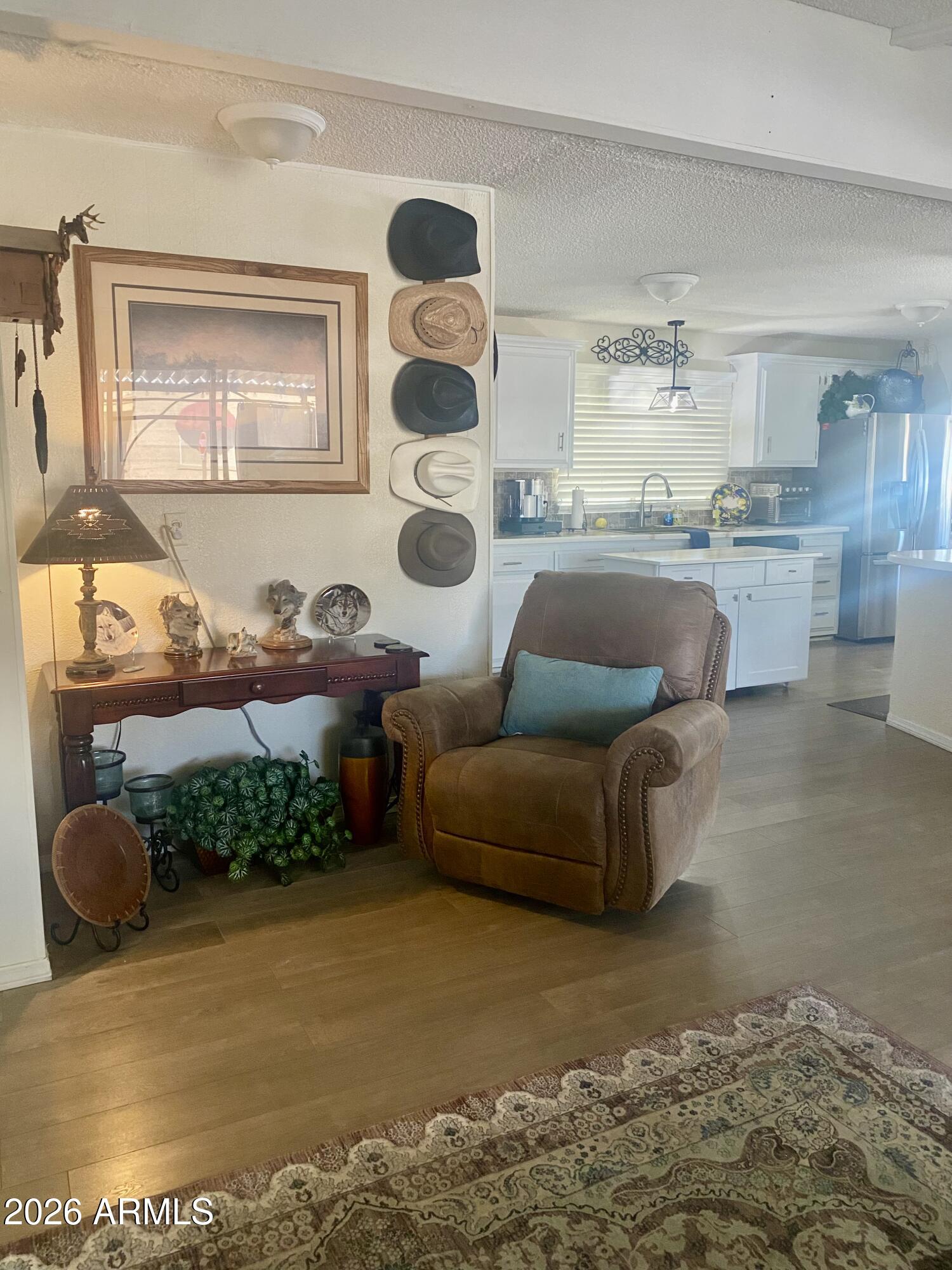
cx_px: 476
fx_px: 953
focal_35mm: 26
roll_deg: -0.6
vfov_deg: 67.3
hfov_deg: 53.1
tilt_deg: -9.4
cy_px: 635
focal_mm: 4.25
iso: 320
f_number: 1.8
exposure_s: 1/60
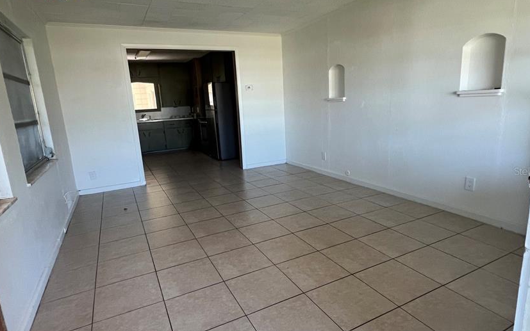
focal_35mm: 20
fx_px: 289
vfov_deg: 59.6
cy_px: 171
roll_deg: +3.5
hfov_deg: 85.0
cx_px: 271
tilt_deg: -12.3
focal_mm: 1.57
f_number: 1.8
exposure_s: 1/120
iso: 160
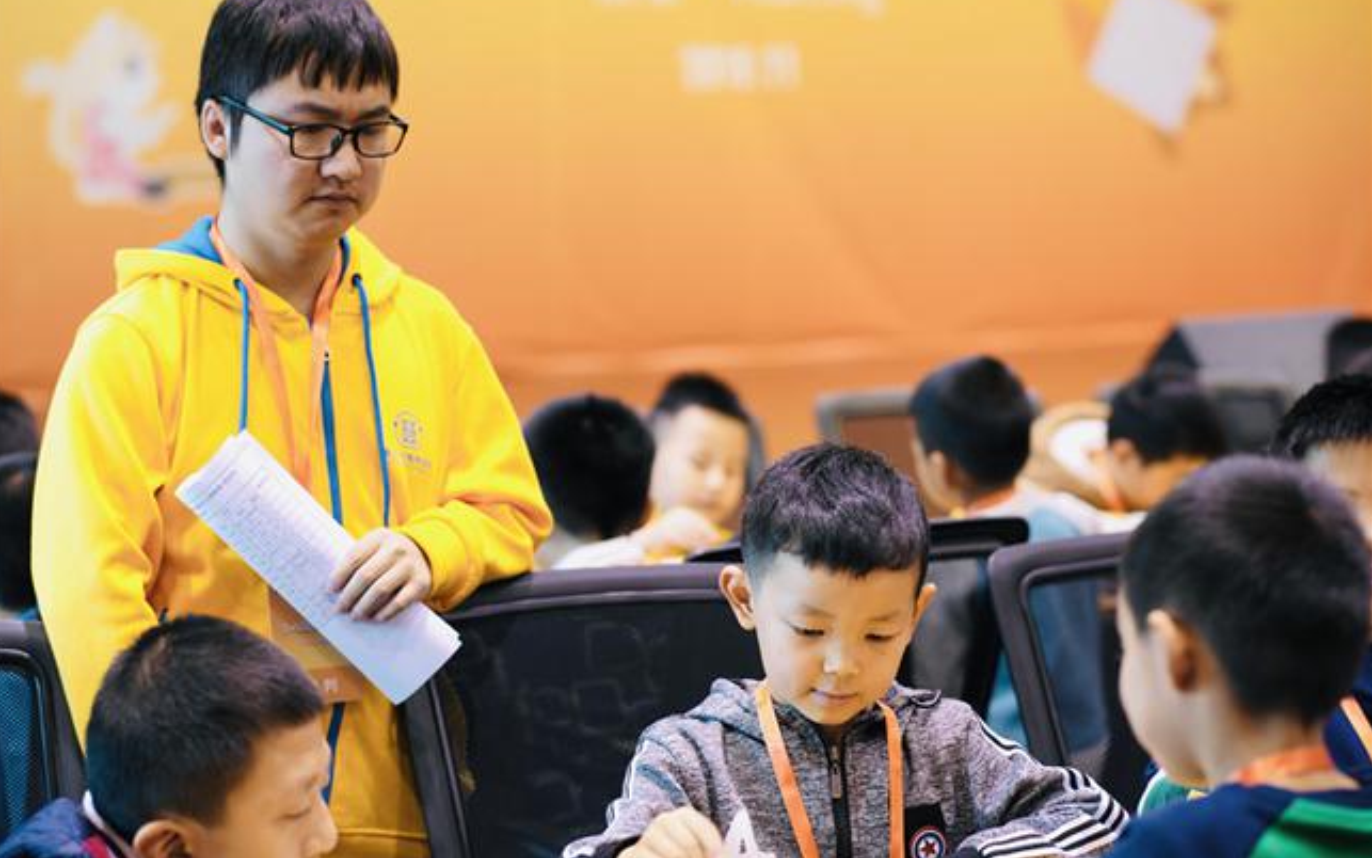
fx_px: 3366
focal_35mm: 90
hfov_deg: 23.0
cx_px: 681
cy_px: 350
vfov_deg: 14.5
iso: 800
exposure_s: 1/60
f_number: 2.8
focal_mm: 80
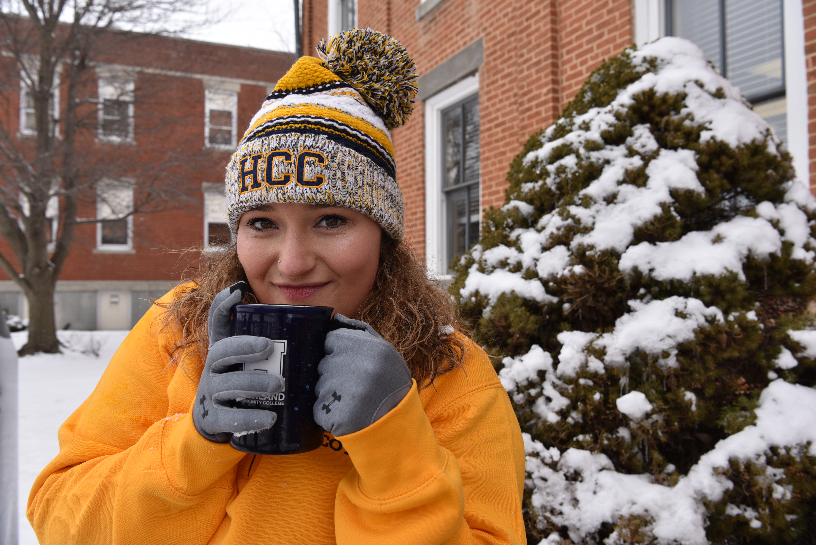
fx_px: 703
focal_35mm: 31
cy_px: 272
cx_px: 408
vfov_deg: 42.4
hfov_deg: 60.3
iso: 200
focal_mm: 31
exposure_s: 1/320
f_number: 9
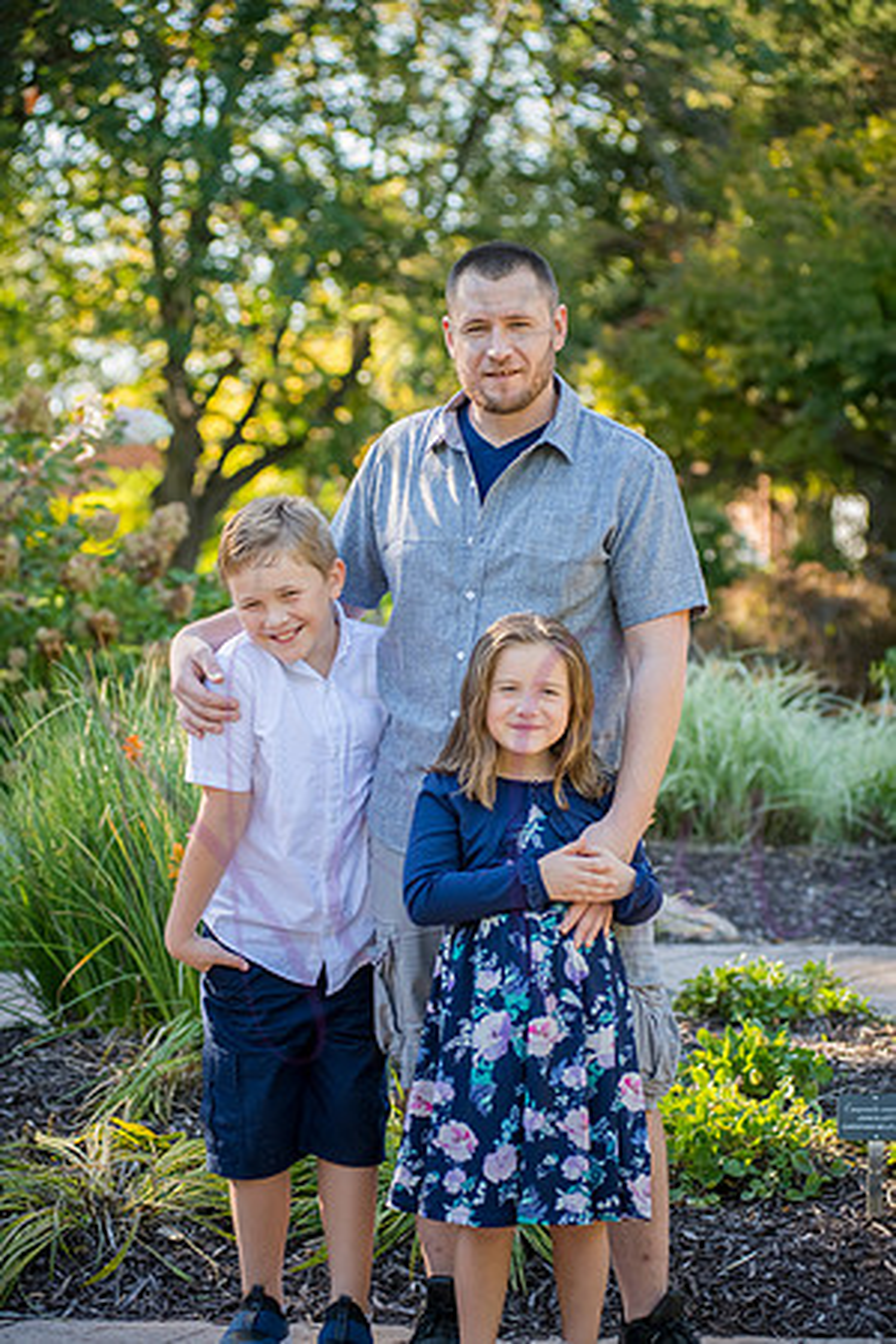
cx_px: 448
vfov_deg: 25.4
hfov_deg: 17.1
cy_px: 672
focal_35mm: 80
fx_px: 2986
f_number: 4
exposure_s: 1/400
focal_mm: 80
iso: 400
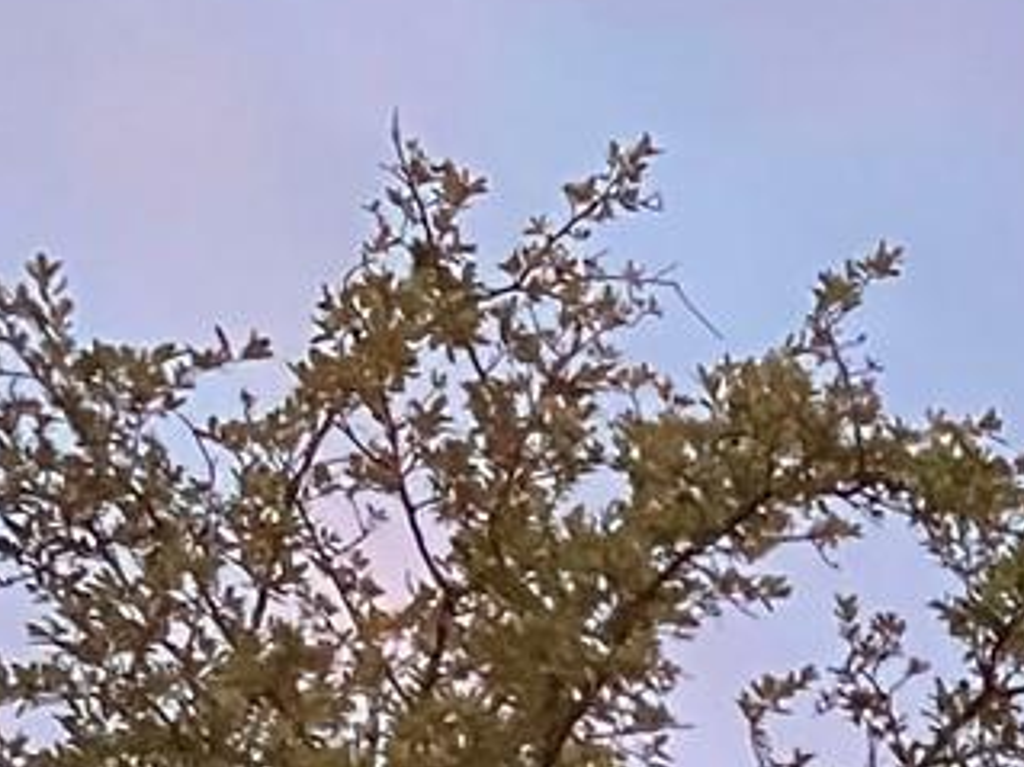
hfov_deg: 9.1
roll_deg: -0.4
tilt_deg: +7.2
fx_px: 5323
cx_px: 2969
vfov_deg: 7.4
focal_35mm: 180
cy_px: 2160
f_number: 1.8
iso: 200
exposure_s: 1/60
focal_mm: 3.99
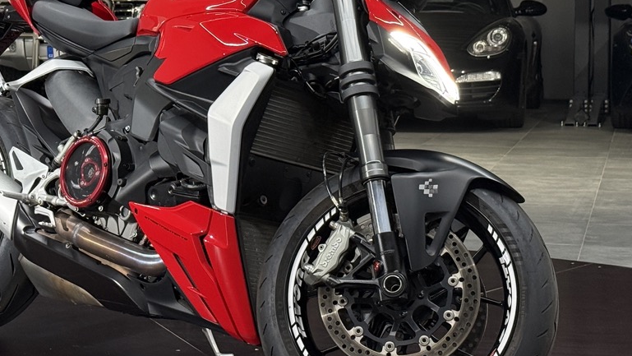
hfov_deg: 24.3
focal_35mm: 87
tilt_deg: -2.4
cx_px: 210
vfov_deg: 13.9
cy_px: 100
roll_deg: -0.4
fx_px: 1458
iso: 250
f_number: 1.78
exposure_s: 1/100
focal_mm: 6.76
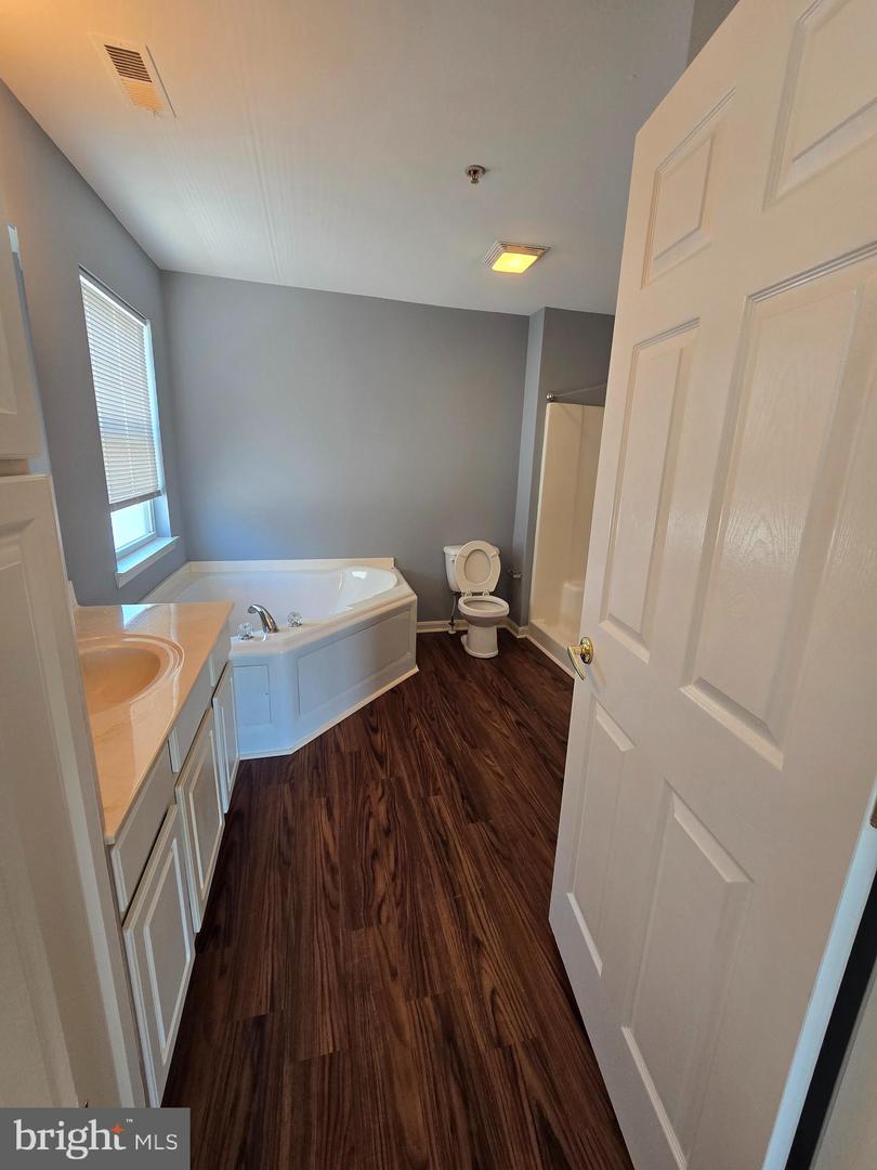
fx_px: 439
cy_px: 585
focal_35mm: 13
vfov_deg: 106.2
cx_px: 438
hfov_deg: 89.9
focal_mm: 2.2
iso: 125
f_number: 2.2
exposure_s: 1/60
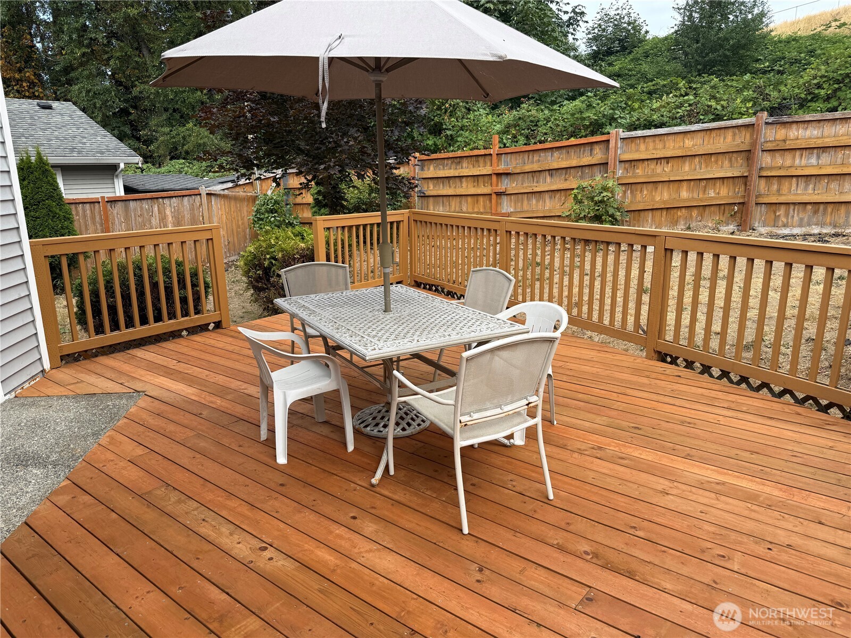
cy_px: 319
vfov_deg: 56.8
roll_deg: +1.2
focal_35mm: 24
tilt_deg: -13.5
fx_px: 590
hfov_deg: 71.6
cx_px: 426
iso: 80
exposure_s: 1/1192
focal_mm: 6.76
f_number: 1.78
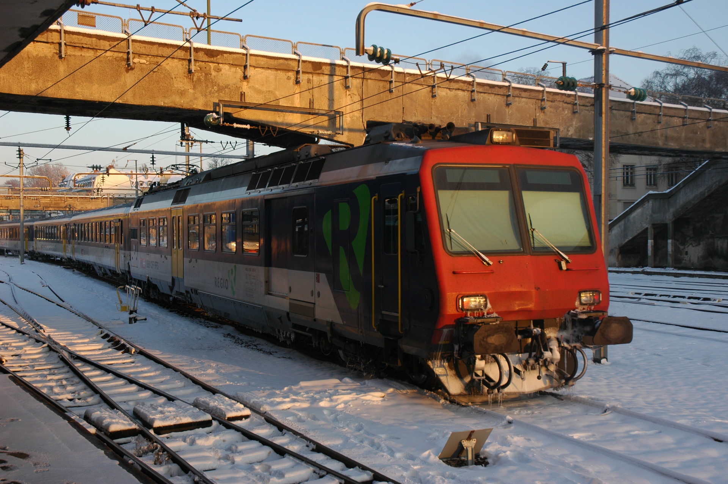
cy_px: 242
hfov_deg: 45.0
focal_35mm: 44
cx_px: 364
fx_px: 879
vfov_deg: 30.8
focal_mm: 29
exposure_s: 1/160
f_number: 6.3
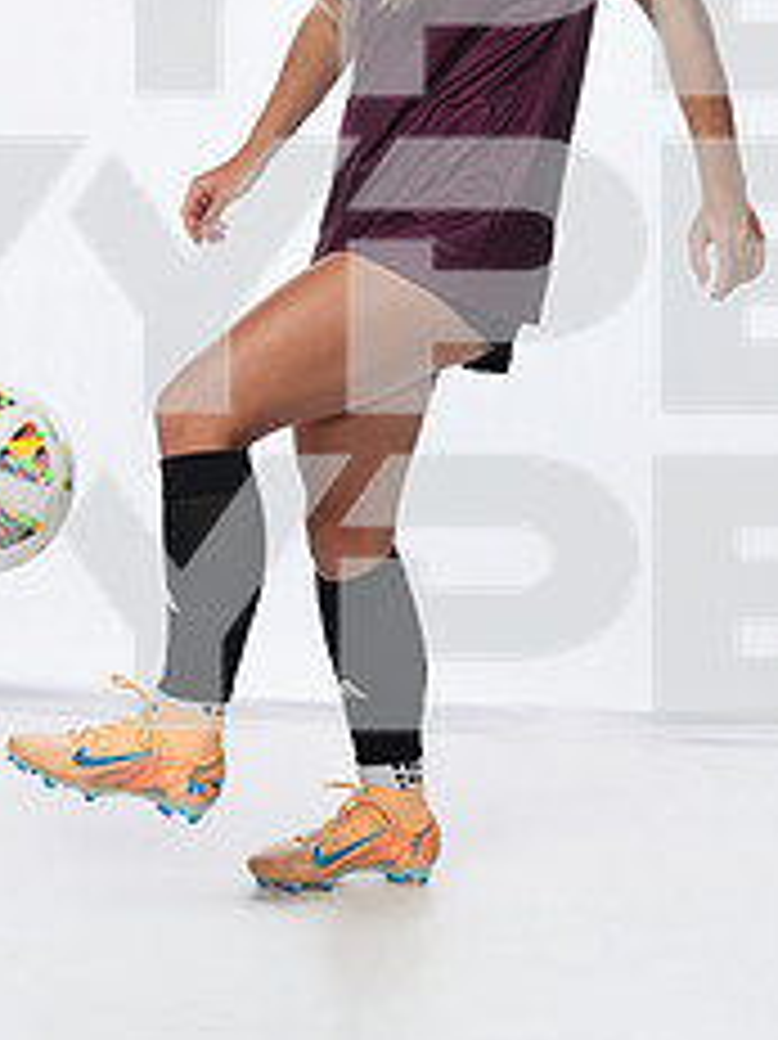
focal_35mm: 90
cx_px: 297
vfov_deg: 21.6
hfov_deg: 16.4
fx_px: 2700
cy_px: 279
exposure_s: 1/250
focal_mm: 48
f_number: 8
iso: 800
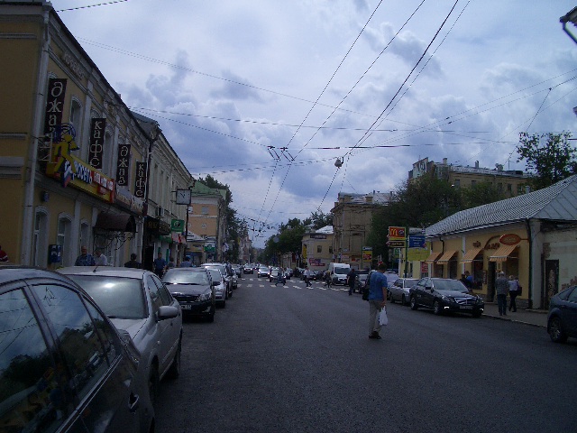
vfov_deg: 40.7
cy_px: 216
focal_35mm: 35
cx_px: 288
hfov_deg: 52.6
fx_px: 583
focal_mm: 5.8
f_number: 4.3
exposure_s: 1/1250
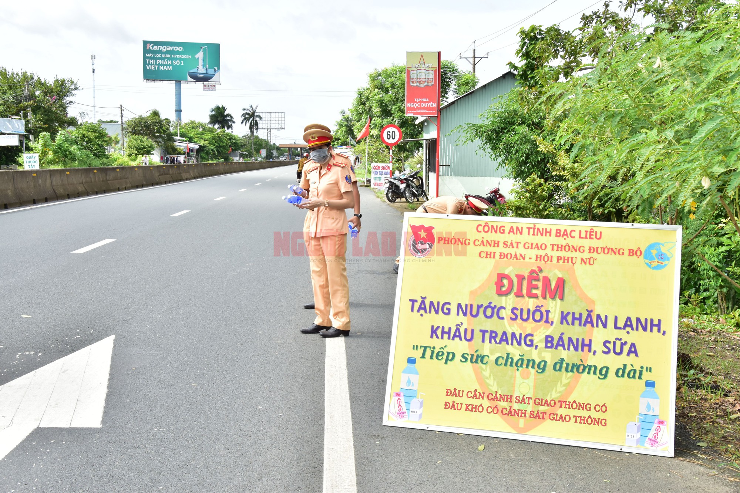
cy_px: 246
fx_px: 925
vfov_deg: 29.9
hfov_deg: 43.6
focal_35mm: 45
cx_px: 370
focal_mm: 30
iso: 320
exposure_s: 1/200
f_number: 11
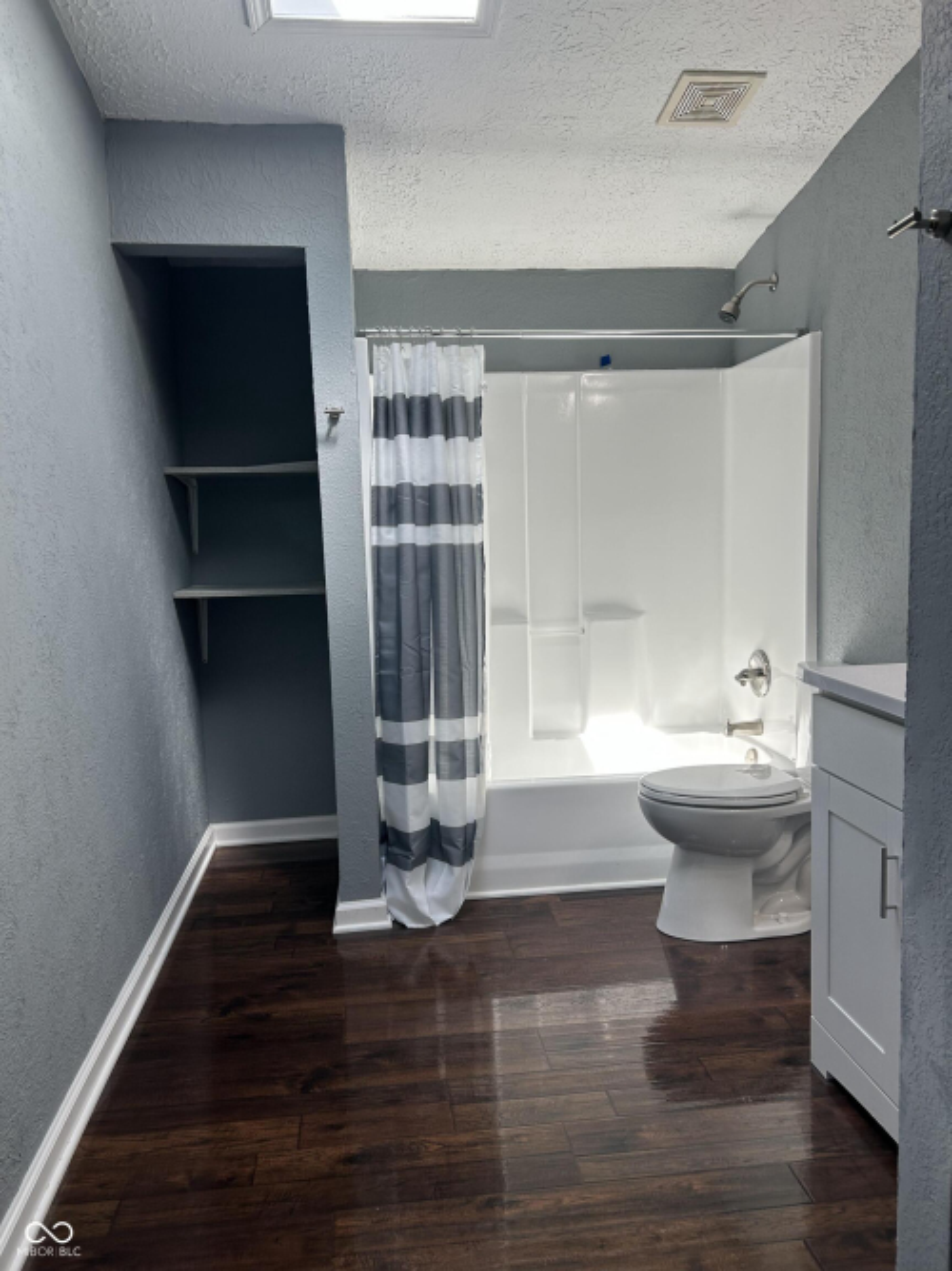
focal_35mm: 26
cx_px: 476
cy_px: 636
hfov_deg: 53.0
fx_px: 954
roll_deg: +1.6
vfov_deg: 67.3
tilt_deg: -6.9
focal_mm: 5.7
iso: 40
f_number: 1.5
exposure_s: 1/167
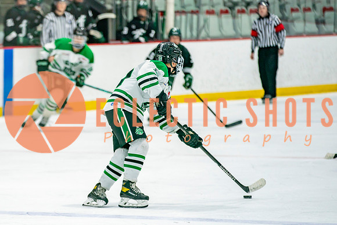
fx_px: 3004
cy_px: 149
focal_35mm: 321
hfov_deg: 6.4
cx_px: 80
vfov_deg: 4.3
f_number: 3.2
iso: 500
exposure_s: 1/640
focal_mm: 200
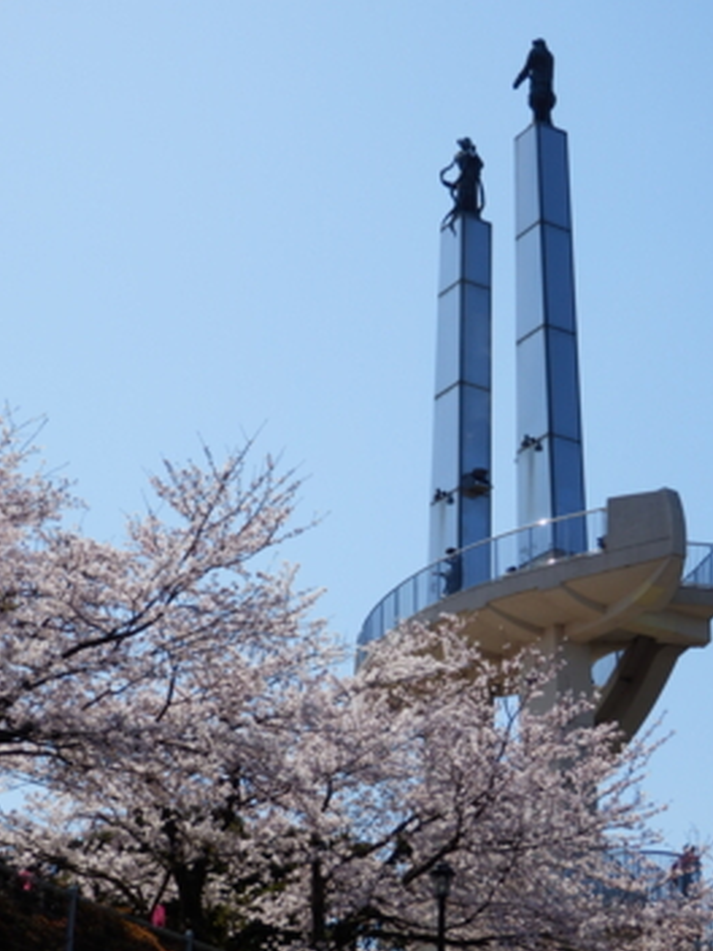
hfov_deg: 19.6
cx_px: 386
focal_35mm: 75
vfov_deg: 26.0
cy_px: 492
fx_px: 2060
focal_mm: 11.9
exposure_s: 1/125
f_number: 12.4
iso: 80
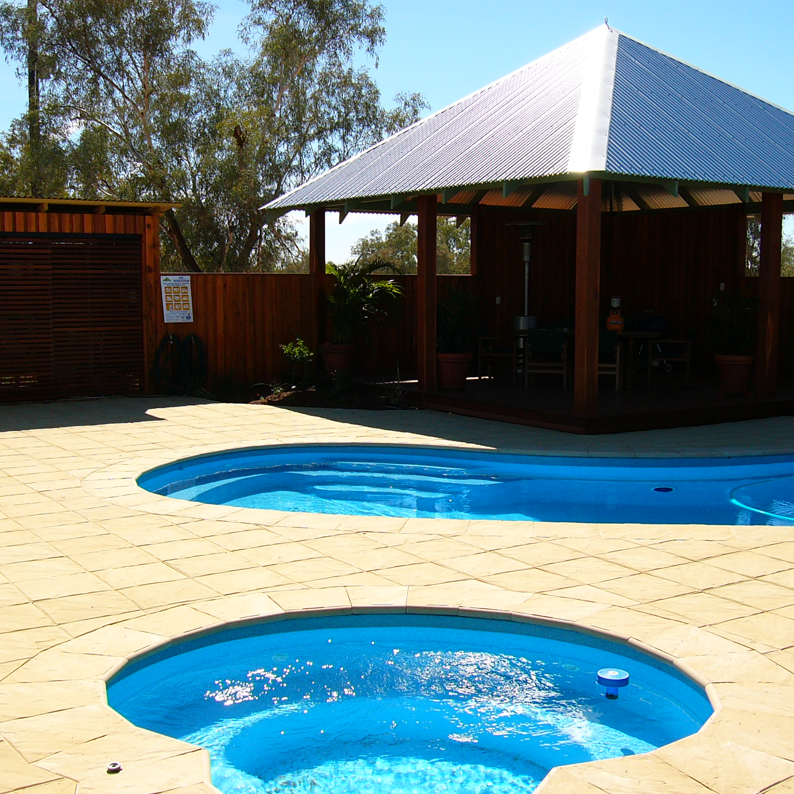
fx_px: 1090
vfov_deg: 40.0
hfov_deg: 40.0
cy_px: 399
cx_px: 409
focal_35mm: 42
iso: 50
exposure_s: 1/125
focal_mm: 5.8
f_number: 8
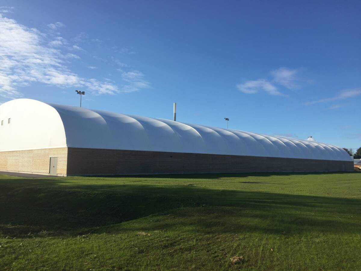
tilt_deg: +5.5
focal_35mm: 29
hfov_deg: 61.7
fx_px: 302
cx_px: 180
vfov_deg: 48.2
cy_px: 136
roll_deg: +0.5
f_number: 2.2
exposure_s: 1/1721
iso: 32
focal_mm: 4.15
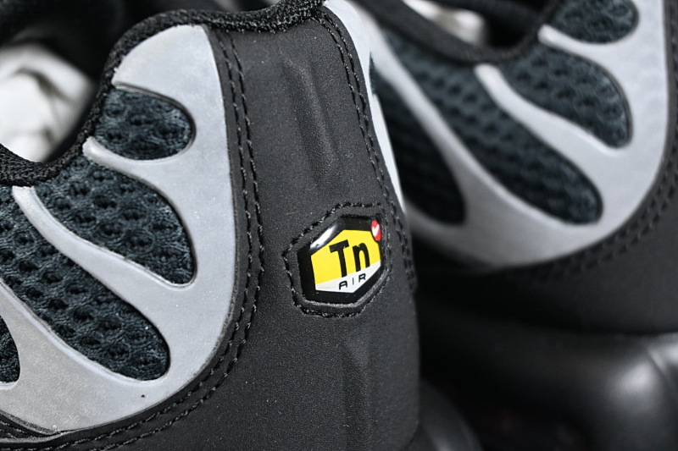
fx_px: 1412
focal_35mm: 75
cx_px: 339
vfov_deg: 18.2
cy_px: 226
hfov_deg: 27.0
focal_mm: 50
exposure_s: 1/125
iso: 1400
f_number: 6.3
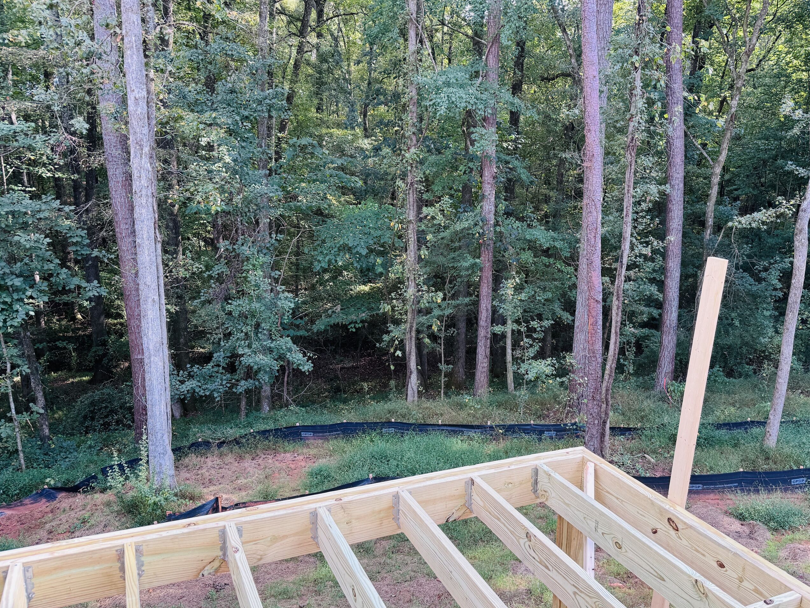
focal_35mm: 29
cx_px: 464
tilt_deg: -13.4
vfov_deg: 48.1
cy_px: 343
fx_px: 679
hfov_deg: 61.4
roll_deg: -1.1
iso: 64
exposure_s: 1/224
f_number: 1.78
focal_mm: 6.76
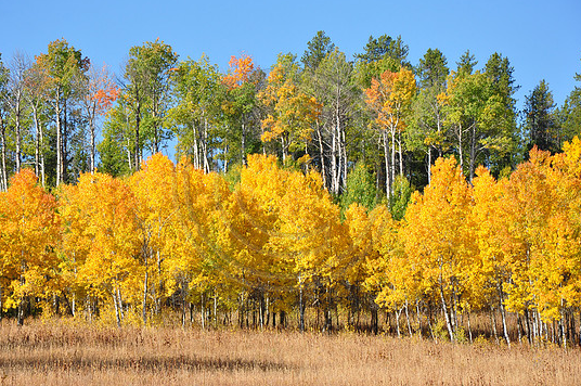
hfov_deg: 12.1
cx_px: 283
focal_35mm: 171
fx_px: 2749
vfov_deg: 8.0
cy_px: 178
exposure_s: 1/320
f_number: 10
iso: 200
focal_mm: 105
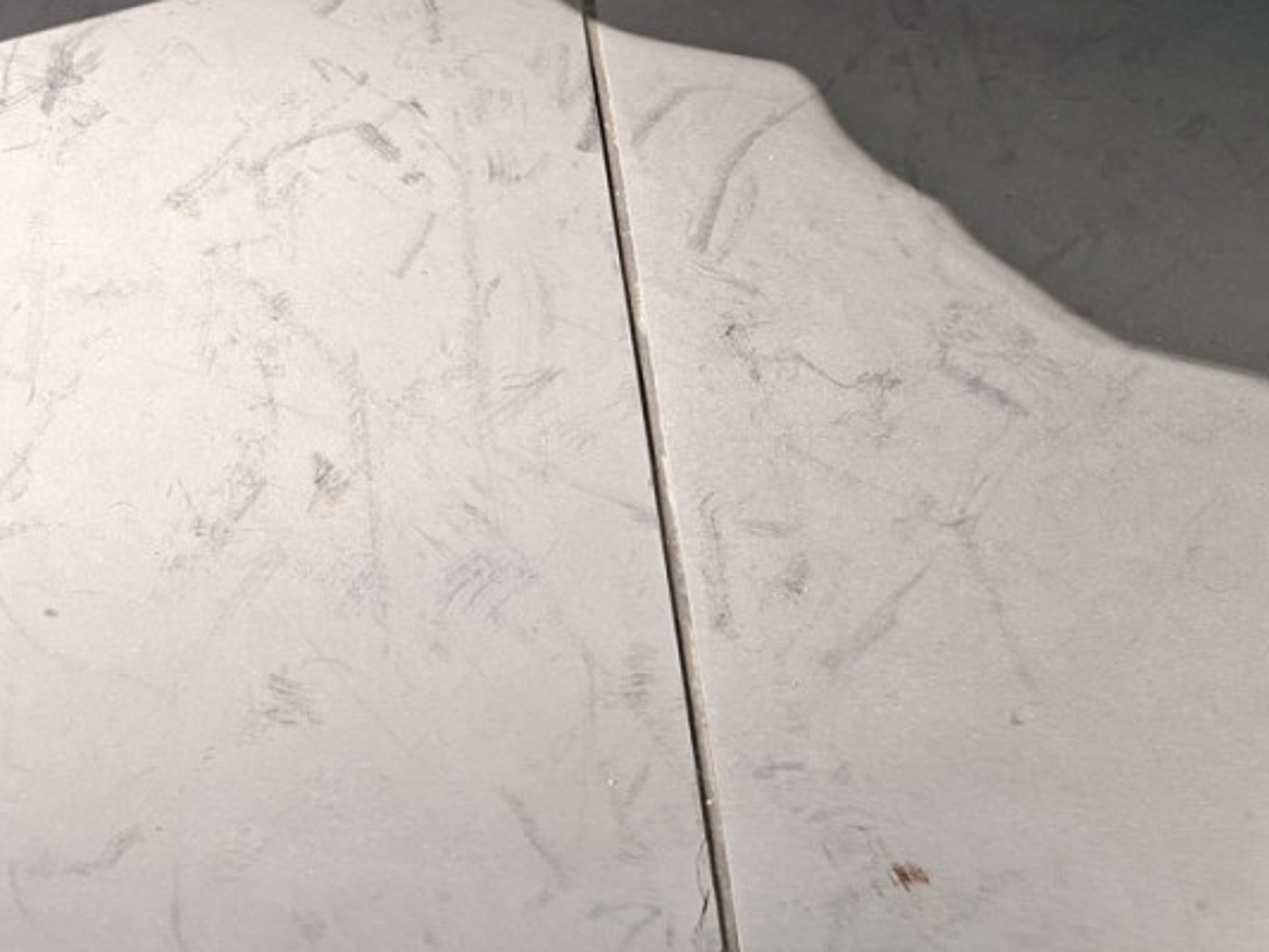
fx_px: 2530
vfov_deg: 18.8
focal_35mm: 69
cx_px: -333
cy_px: -469
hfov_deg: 24.8
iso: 40
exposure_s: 1/126
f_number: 1.8
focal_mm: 5.54
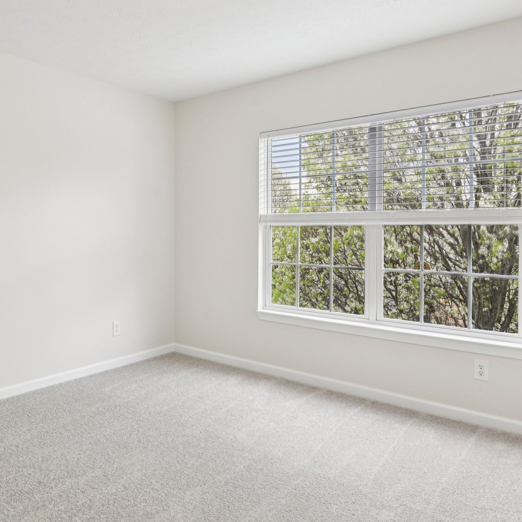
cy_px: 230
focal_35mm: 26
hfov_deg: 58.9
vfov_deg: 60.8
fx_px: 444
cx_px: 156
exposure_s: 1/15
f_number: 8
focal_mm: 16
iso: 100
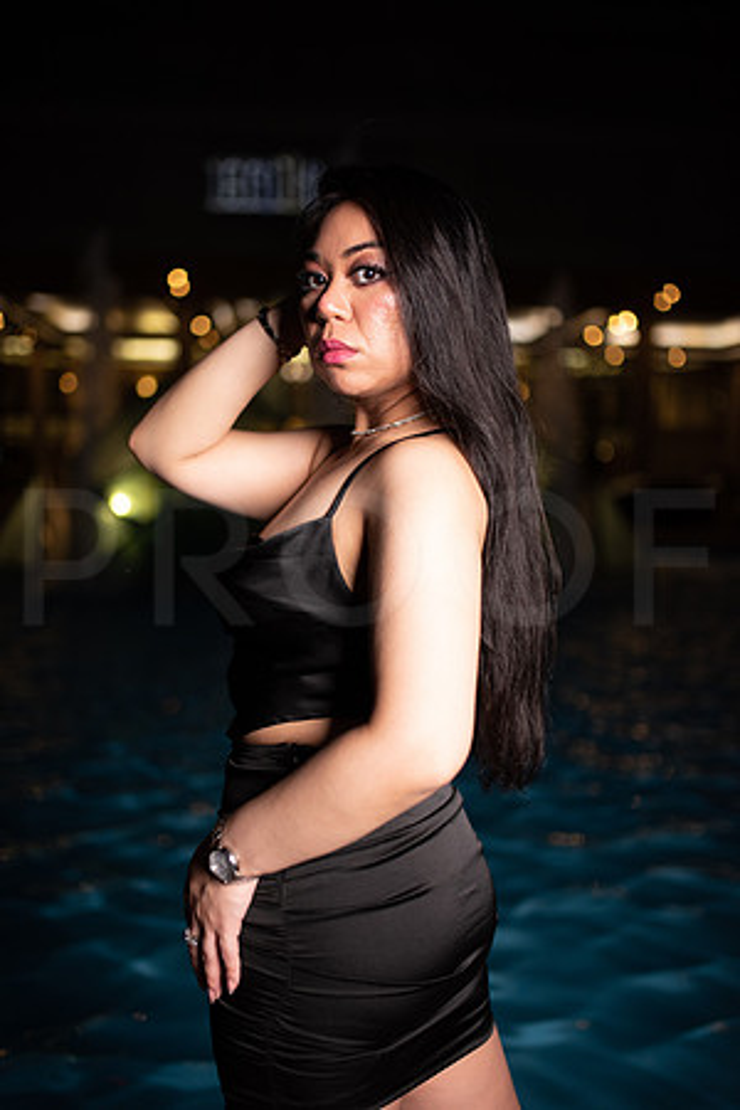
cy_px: 555
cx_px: 370
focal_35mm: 35
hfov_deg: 37.9
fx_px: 1079
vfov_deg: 54.4
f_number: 1.4
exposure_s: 1/640
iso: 800
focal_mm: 35
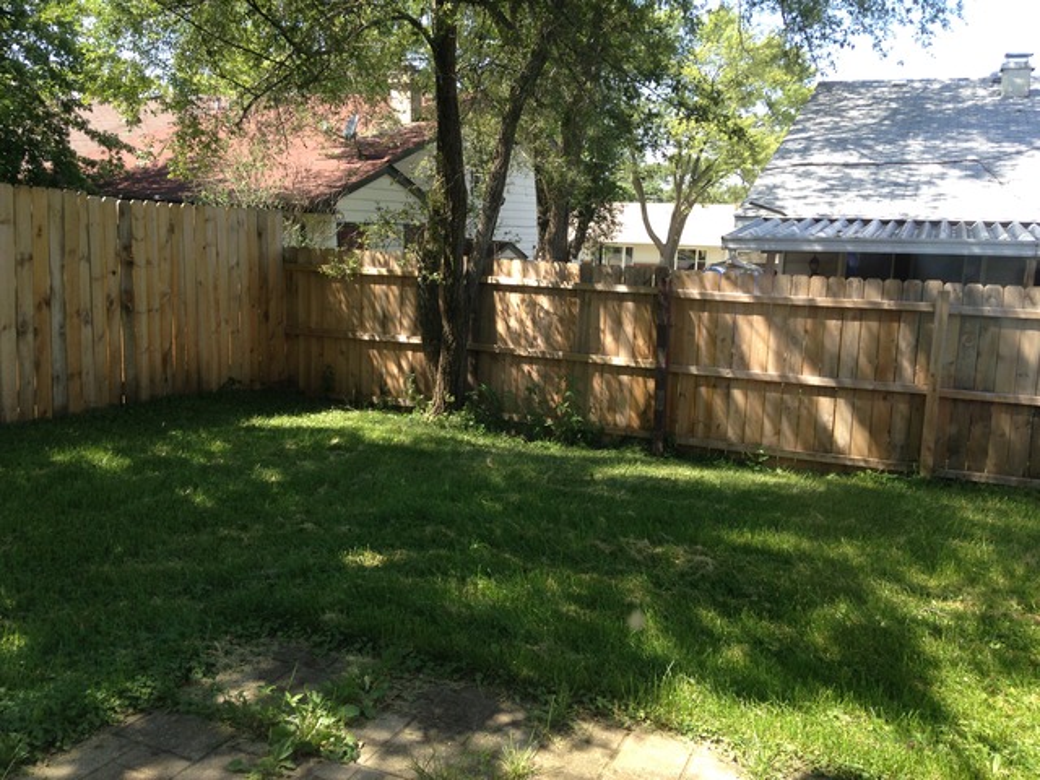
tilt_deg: -12.4
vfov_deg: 42.9
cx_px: 520
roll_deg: -1.4
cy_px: 390
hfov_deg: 55.4
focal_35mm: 33
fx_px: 991
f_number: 2.4
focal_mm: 4.12
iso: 50
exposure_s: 1/245
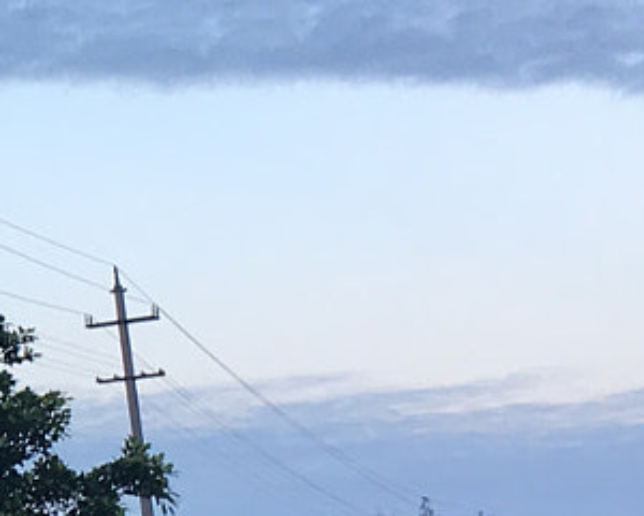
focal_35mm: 151
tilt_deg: +12.0
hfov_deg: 11.4
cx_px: -670
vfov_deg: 10.2
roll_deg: +1.7
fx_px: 2878
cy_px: 172
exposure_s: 1/50
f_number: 2.2
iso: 32
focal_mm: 4.15
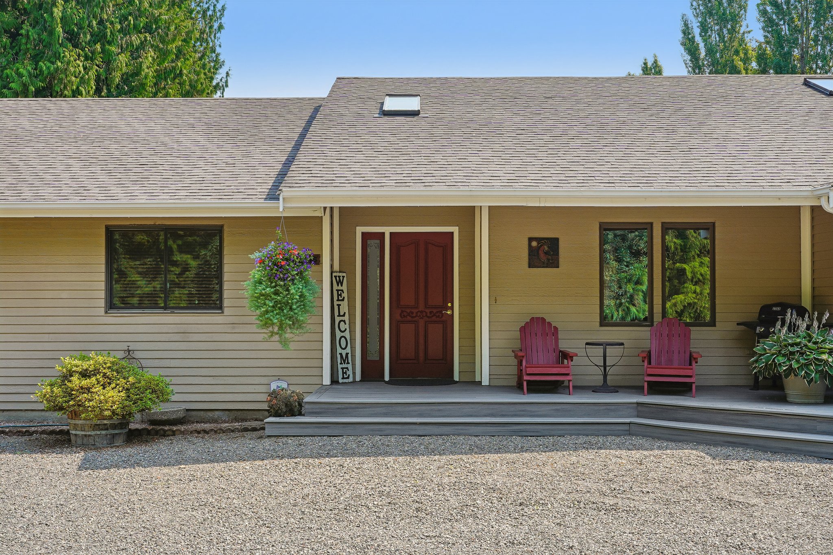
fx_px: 972
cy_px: 278
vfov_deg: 31.9
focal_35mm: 42
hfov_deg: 46.4
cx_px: 416
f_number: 8
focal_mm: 28
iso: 160
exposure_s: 1/125
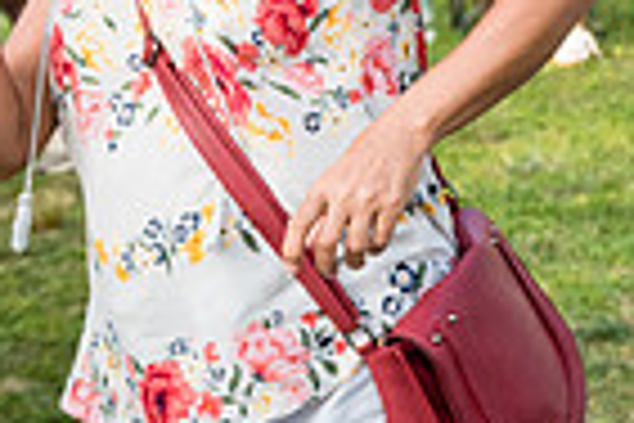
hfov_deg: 12.7
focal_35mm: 143
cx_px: 1241
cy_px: -52
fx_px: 2518
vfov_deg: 9.5
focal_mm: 34
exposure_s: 1/800
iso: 1000
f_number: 4.5
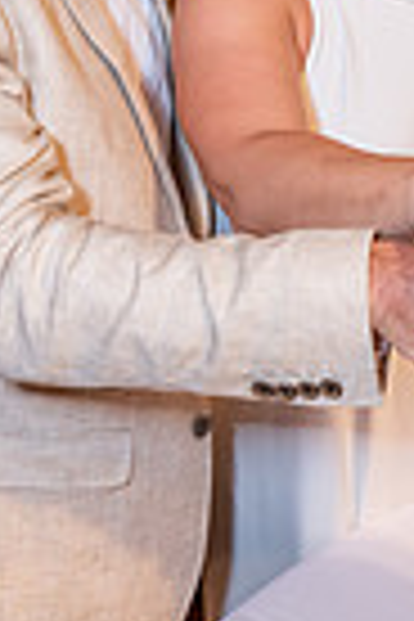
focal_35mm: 78
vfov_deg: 25.9
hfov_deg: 17.0
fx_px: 1345
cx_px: 446
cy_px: 220
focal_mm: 24
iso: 1600
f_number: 4.5
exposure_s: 1/60
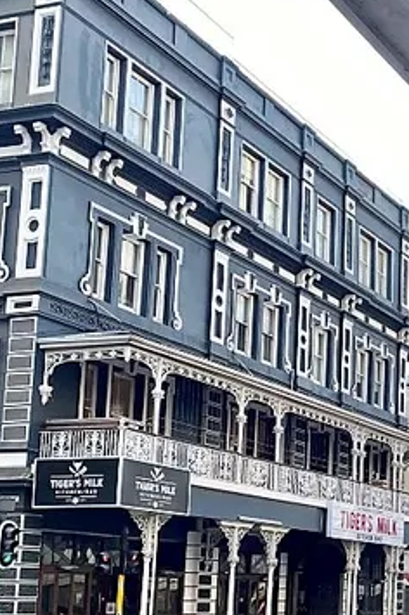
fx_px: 1041
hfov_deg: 20.2
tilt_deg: +6.3
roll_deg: +0.1
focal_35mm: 61
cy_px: 468
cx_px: 546
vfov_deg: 32.2
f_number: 1.8
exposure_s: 1/100
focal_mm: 4.25
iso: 40
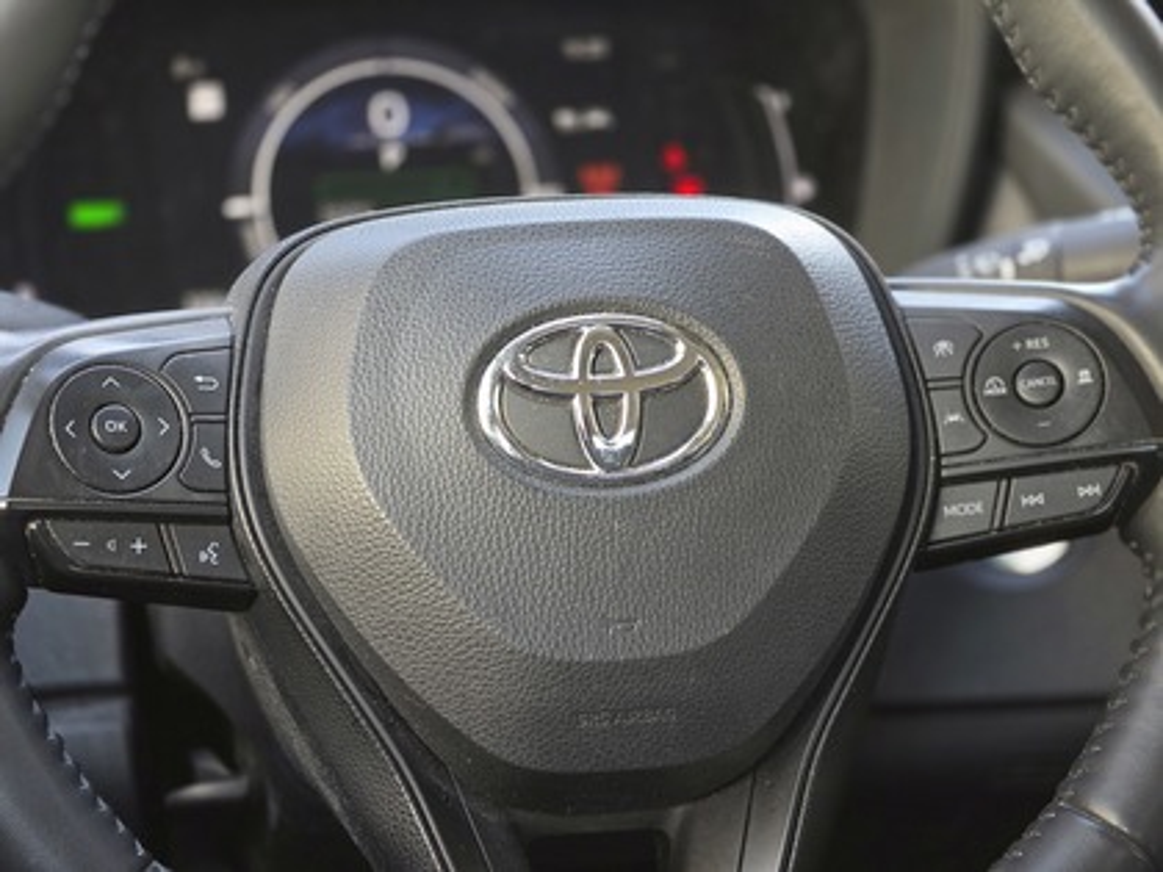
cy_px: 436
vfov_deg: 12.9
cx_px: 582
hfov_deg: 17.1
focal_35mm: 115
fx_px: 3864
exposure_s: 1/120
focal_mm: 18.6
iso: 320
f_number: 2.9
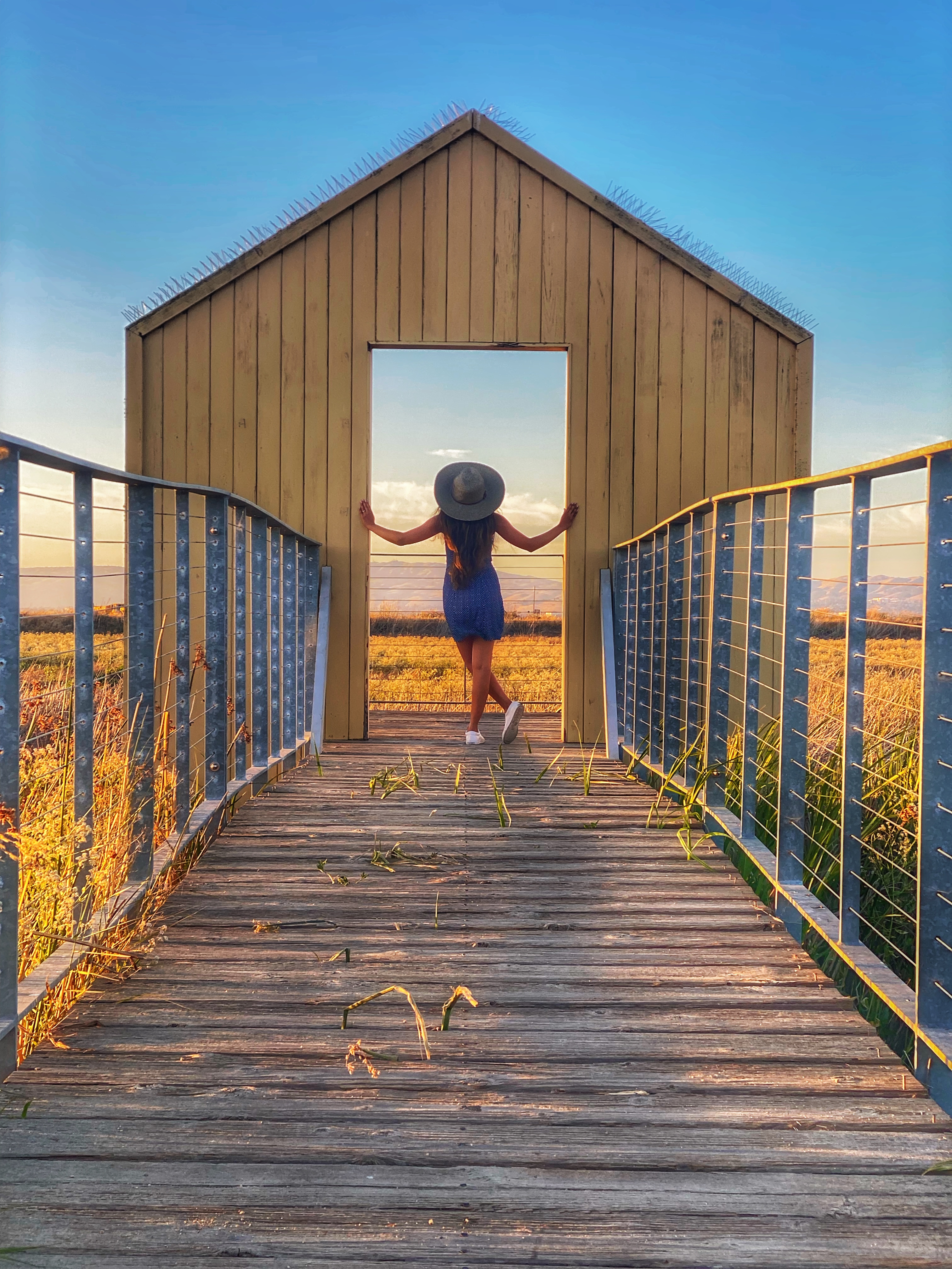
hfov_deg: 28.0
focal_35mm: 52
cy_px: 634
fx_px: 1907
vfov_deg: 36.8
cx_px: 476
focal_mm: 6
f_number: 2
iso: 20
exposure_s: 1/186
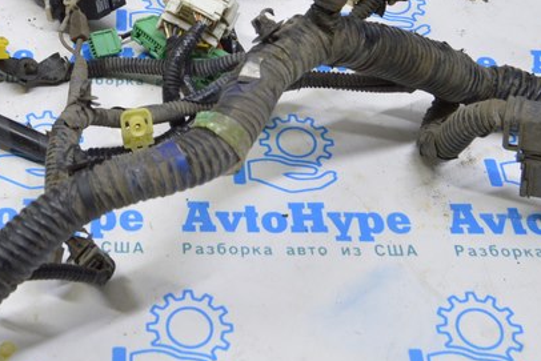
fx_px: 1022
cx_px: 132
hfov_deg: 29.2
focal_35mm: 68
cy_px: 22
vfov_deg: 19.6
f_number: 5.6
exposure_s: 1/20
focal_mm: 18
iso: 400
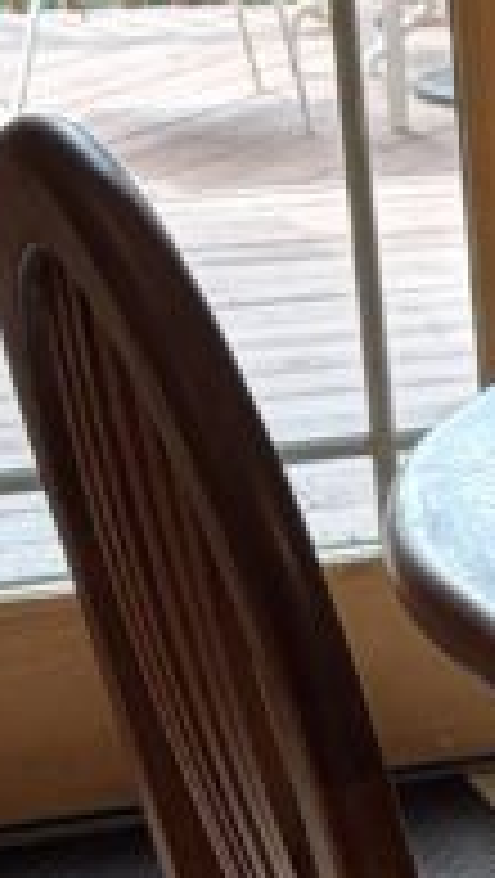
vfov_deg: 13.9
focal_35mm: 149
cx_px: 1462
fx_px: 3469
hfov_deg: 7.3
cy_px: 1108
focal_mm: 5.96
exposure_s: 1/120
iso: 100
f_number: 1.6
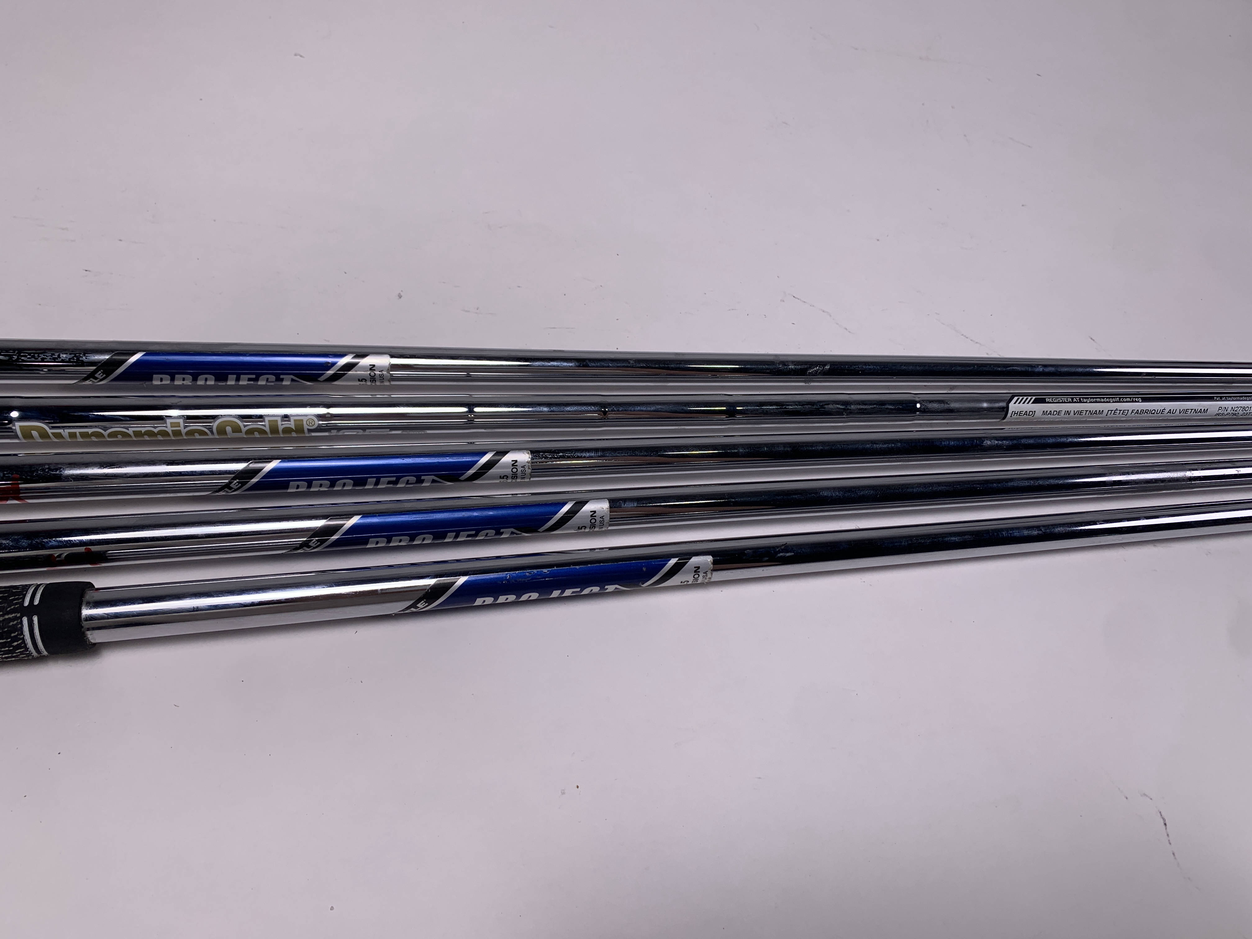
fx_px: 940
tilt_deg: -56.0
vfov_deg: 53.1
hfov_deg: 67.3
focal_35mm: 26
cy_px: 470
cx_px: 626
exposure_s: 1/450
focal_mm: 4.25
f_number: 1.8
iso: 25
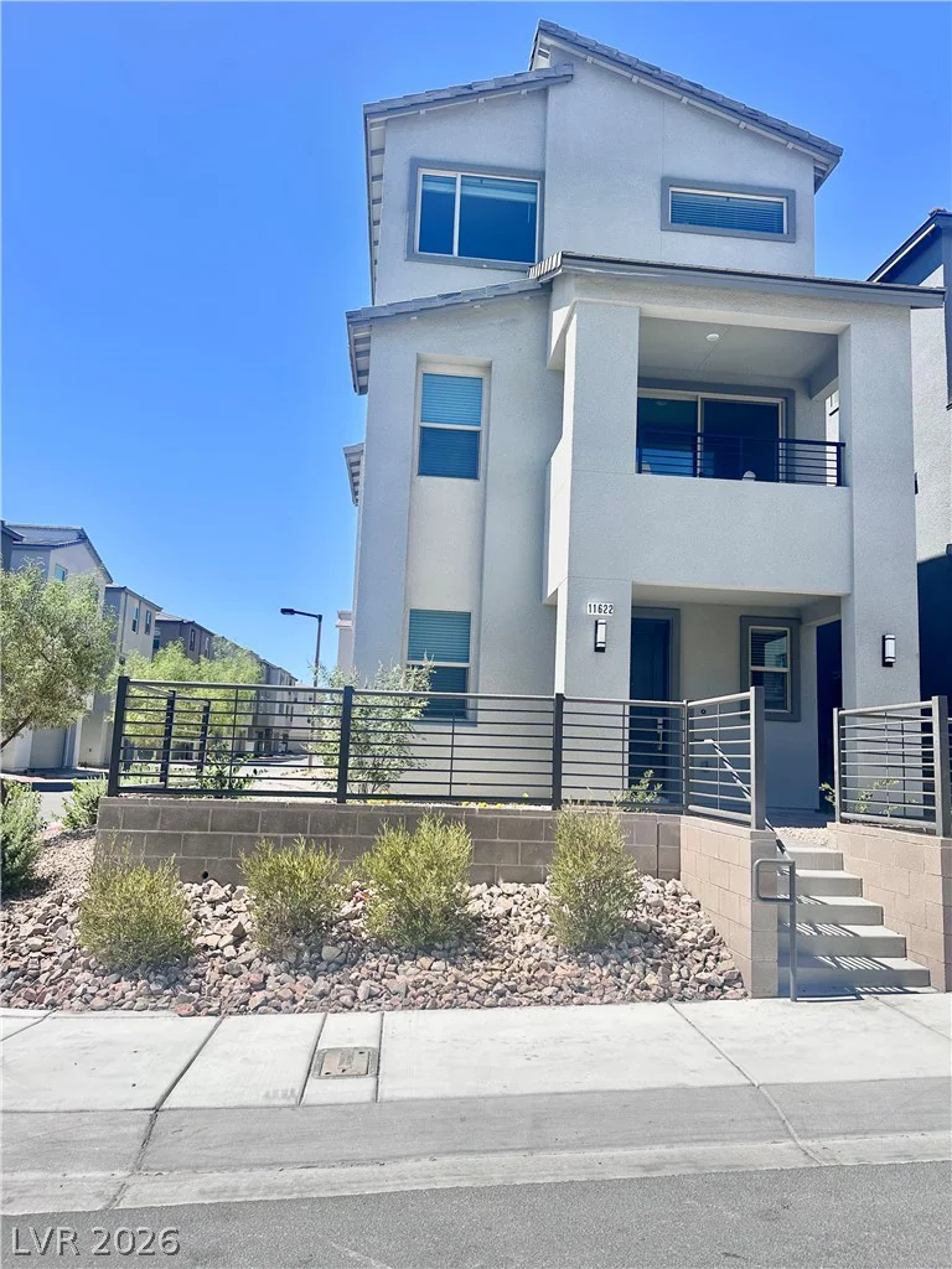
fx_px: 880
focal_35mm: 24
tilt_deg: +8.5
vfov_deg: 71.6
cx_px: 476
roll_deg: -3.4
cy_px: 634
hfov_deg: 56.8
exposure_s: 1/2732
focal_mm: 6.86
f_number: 1.78
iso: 80
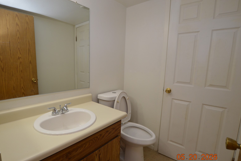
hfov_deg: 89.1
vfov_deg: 66.6
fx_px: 122
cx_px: 114
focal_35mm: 18
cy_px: 84
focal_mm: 11.5
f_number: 4
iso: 400
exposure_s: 1/60
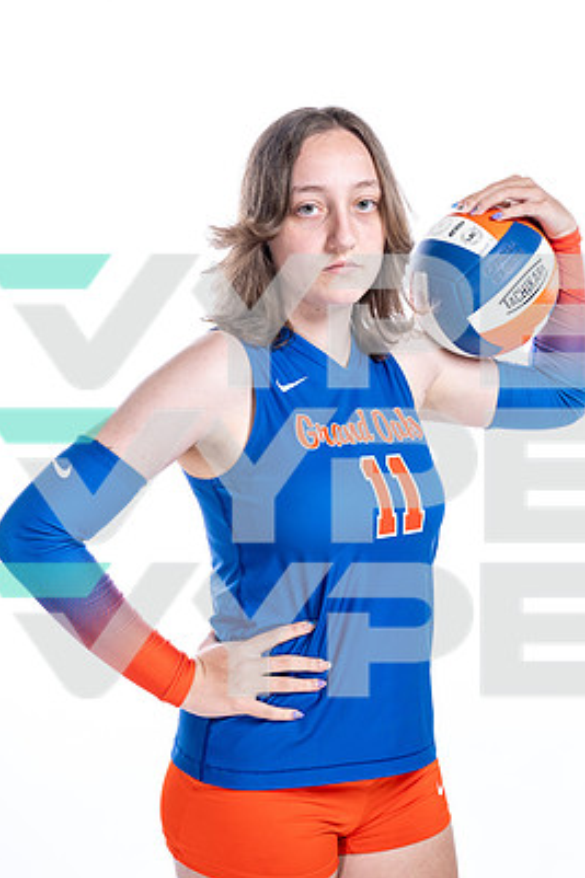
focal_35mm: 55
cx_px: 307
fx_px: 1342
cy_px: 477
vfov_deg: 36.2
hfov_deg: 24.6
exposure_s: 1/250
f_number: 5.6
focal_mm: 49
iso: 400
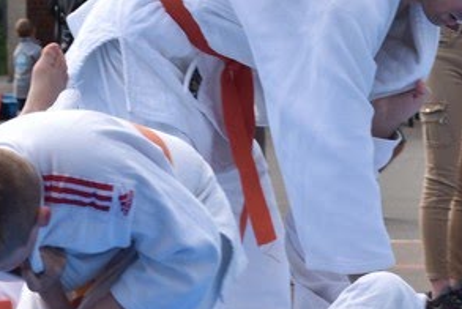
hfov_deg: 7.8
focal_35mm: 262
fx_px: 3366
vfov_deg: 5.2
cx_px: 85
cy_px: 360
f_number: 6.3
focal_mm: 50
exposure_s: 1/500
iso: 100
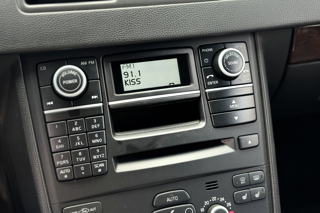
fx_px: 453
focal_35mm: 51
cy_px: 101
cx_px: 163
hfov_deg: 38.9
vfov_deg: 26.5
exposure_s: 1/360
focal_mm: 6.76
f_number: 1.78
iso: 64
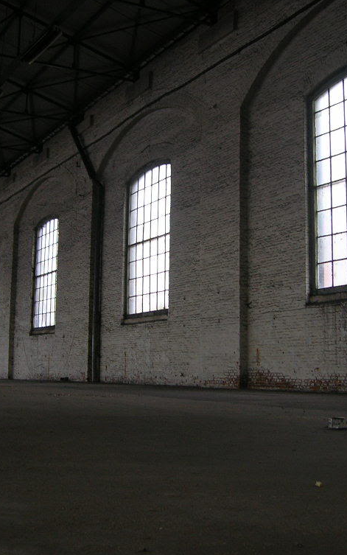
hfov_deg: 26.3
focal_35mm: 49
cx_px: 203
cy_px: 273
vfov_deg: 41.0
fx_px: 741
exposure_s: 1/15.4
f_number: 2.9
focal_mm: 5.7
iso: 50
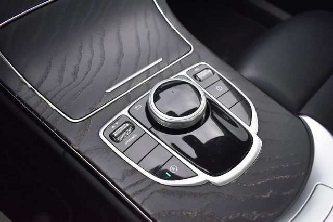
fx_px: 250
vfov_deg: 48.0
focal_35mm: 27
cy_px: 111
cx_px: 166
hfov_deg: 67.4
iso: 400
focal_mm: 18
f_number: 4
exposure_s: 1/250
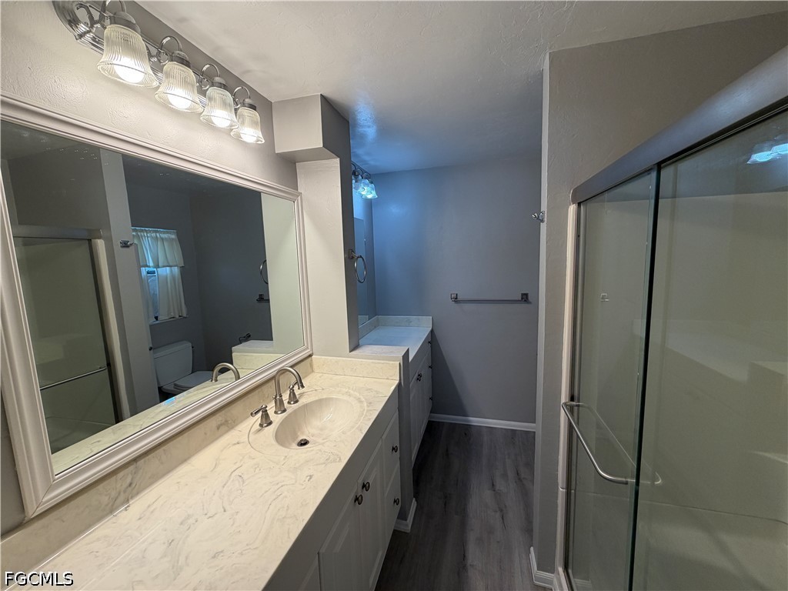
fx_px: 319
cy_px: 296
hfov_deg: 102.1
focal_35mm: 14
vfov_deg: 85.7
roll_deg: +2.7
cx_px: 394
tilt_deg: -7.1
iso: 80
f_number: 2.2
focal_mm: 2.22
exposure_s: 1/120
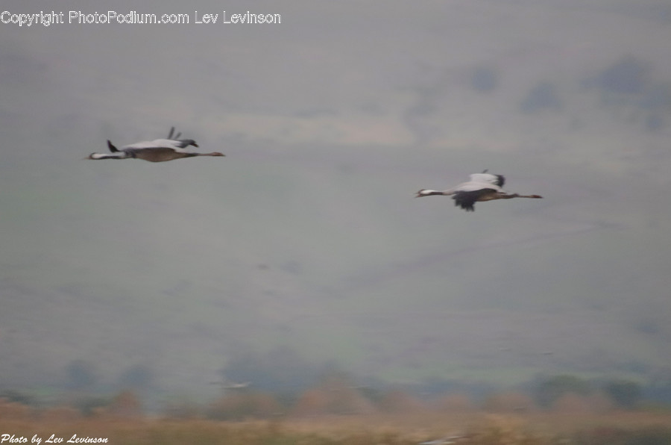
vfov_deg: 2.9
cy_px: 222
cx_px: 336
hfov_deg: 4.3
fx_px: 8928
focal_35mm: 480
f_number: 5.6
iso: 6400
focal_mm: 320
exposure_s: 1/250
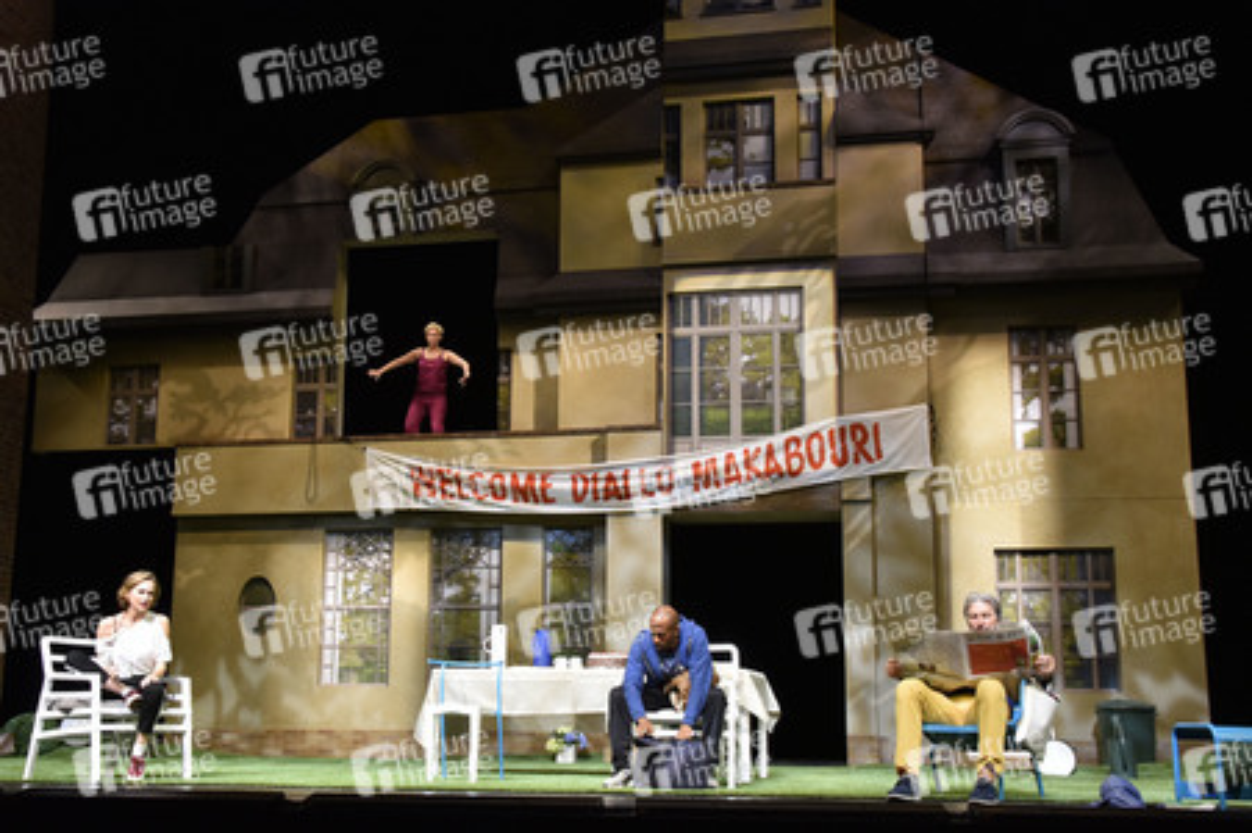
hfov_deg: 48.5
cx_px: 626
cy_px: 416
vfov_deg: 33.4
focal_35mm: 40
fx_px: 1390
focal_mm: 40
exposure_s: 1/160
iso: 1250
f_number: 6.3
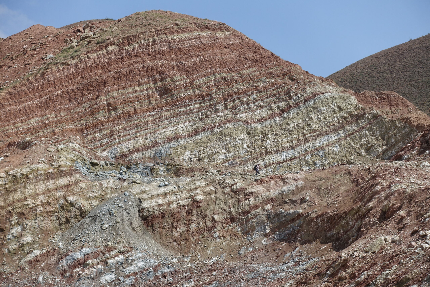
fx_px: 800
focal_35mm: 67
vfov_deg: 20.3
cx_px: 215
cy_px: 144
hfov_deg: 30.1
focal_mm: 24.47
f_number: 5.6
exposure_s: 1/640
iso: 125
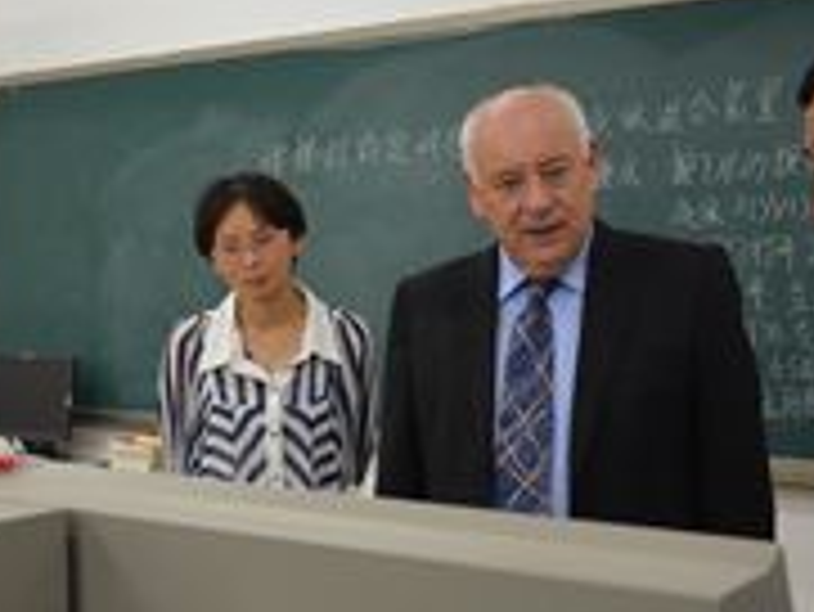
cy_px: 378
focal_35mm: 60
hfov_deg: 31.5
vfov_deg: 24.4
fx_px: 1412
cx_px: 189
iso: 800
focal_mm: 18
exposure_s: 1/60
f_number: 4
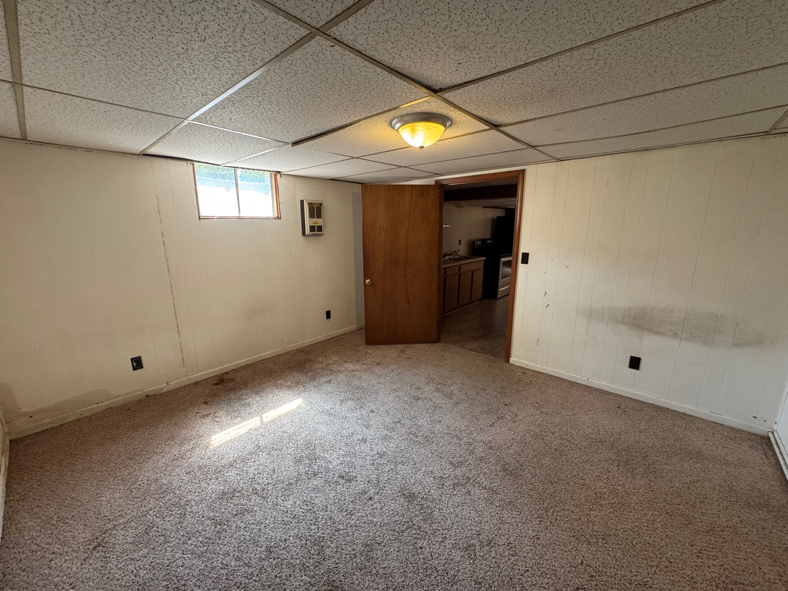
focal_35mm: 14
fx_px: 319
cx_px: 394
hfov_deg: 102.1
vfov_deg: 85.7
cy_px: 296
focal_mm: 2.22
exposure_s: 1/60
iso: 320
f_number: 2.2
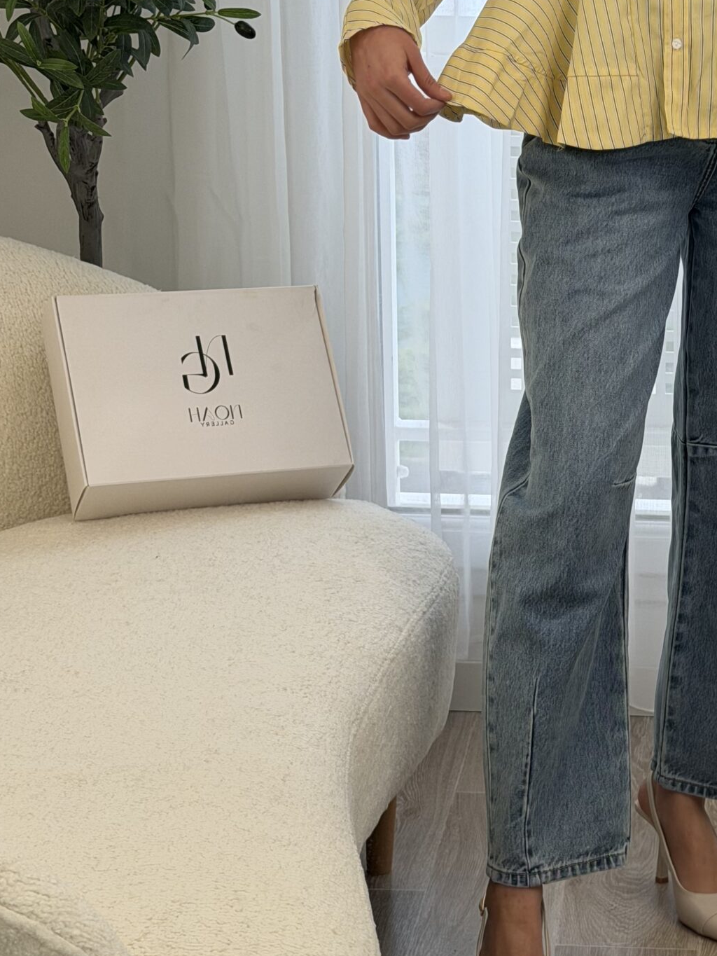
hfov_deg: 16.2
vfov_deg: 21.8
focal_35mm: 90
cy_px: 427
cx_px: 665
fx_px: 2485
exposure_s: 1/100
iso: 50
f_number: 1.78
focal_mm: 6.76
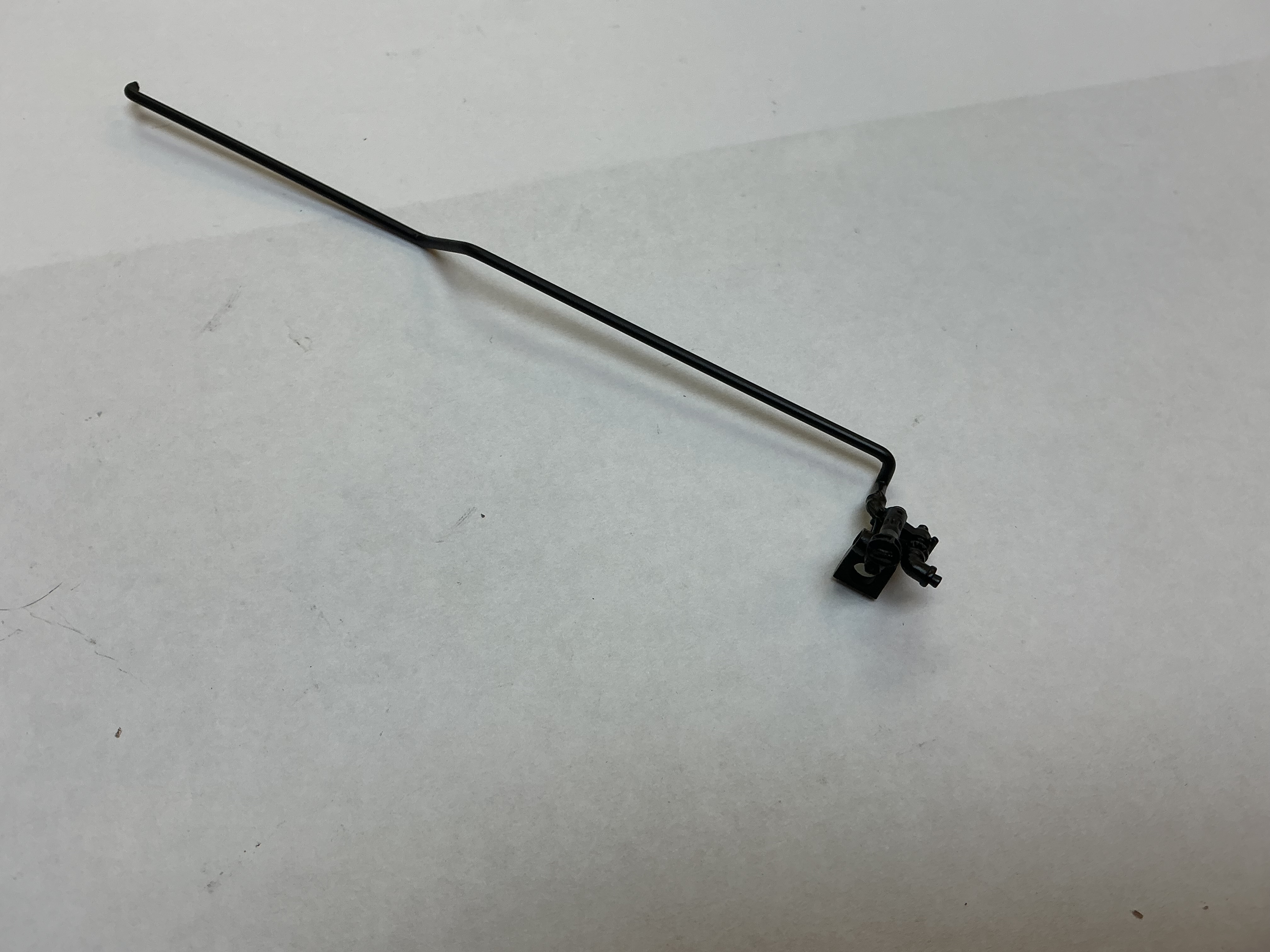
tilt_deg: -64.6
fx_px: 1064
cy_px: 476
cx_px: 635
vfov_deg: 48.2
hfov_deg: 61.7
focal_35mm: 29
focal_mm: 3
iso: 16
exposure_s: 1/100
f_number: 1.8
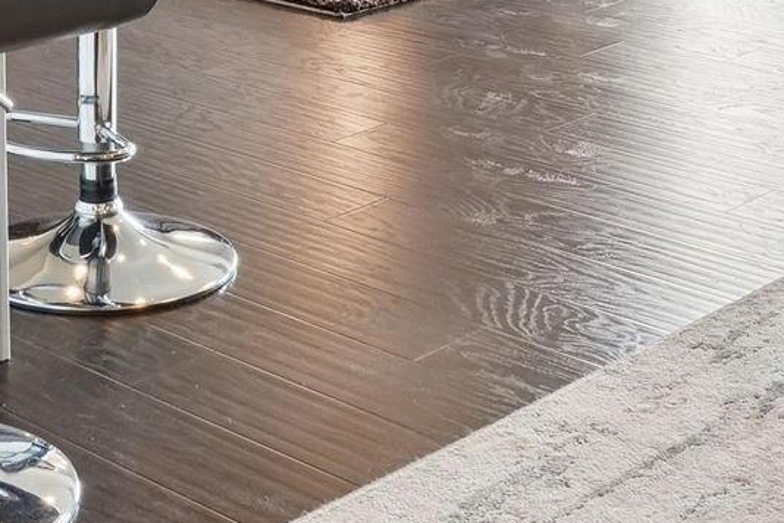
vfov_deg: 13.1
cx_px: 157
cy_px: -489
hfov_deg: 21.9
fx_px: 2003
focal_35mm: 92
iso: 800
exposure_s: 1/25
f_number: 10
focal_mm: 16
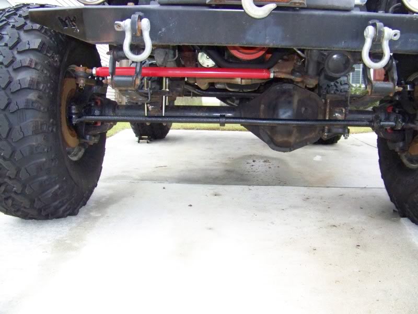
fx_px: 435
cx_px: 209
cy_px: 157
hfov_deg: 51.4
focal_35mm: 36
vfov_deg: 39.7
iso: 640
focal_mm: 5.85
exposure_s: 1/500
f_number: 2.8
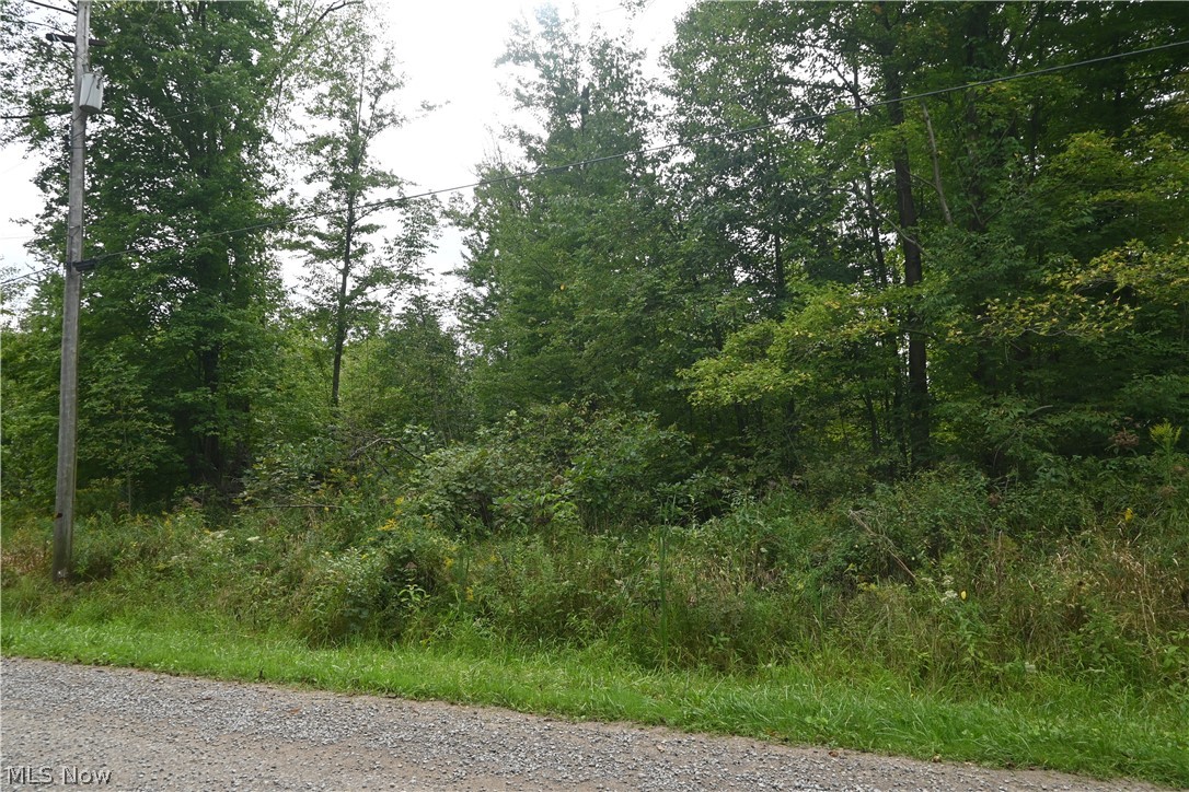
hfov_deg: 73.7
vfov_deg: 53.1
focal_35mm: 24
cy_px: 396
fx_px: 793
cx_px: 594
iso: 200
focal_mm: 16
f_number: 5.6
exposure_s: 1/250
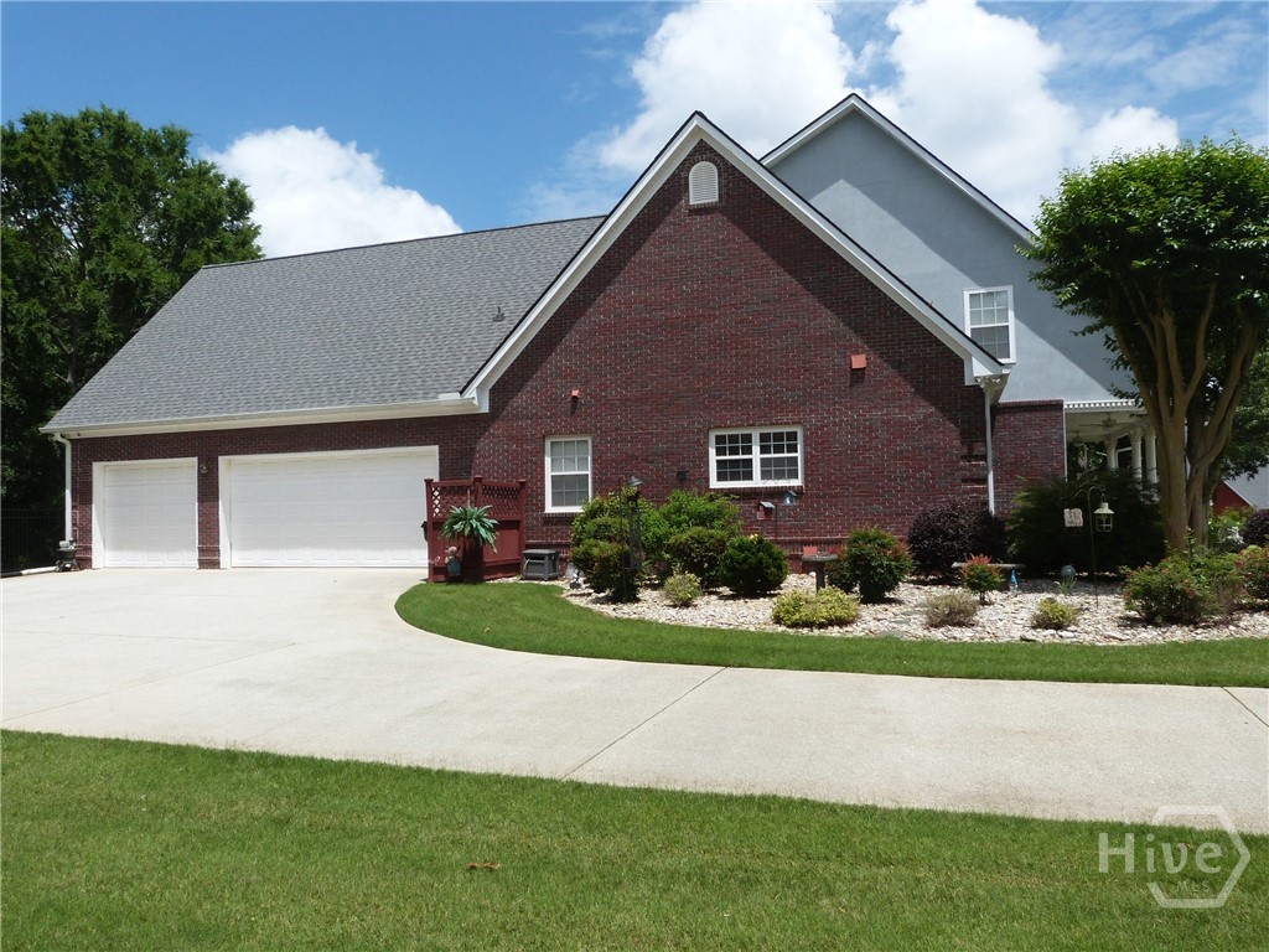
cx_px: 634
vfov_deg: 54.9
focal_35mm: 25
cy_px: 476
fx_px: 916
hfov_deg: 69.4
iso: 100
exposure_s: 1/400
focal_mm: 4.5
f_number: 5.6
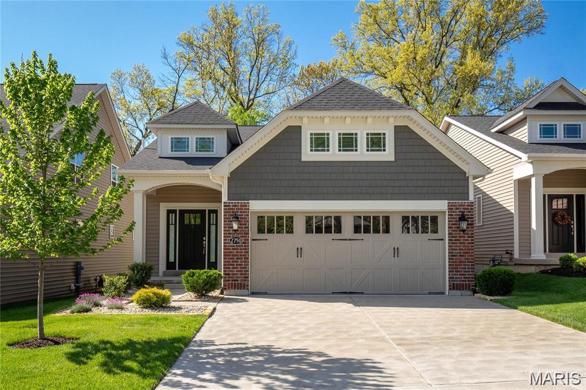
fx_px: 586
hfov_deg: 53.1
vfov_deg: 36.8
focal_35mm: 36
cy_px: 195
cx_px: 293
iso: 400
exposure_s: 1/400
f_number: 8
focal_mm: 18
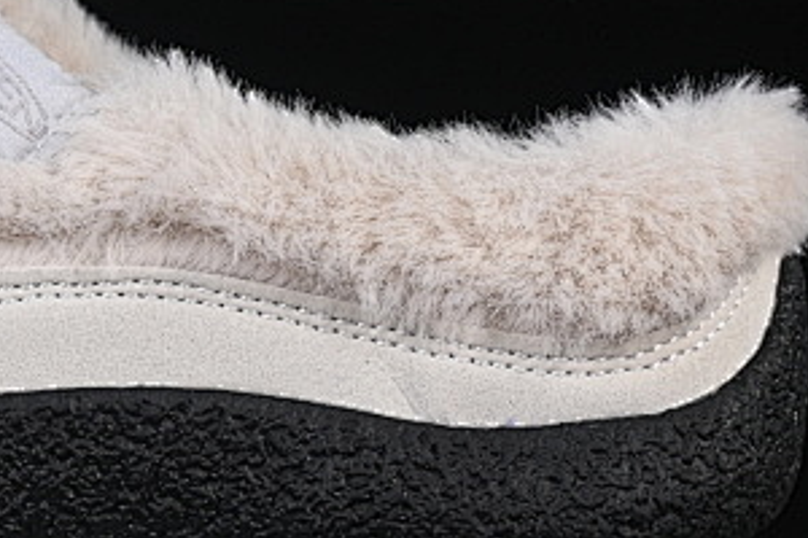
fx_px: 6060
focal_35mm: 270
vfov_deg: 5.1
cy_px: -19
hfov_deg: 7.6
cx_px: -70
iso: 160
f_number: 8
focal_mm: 50
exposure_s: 1/80
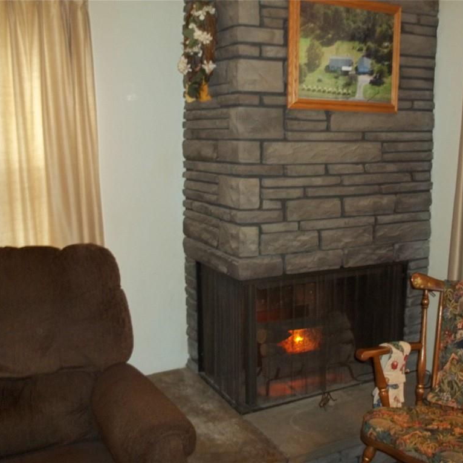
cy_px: 232
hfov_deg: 42.3
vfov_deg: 42.8
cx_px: 306
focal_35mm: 39
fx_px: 590
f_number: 3.3
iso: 160
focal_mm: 5.9
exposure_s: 1/30
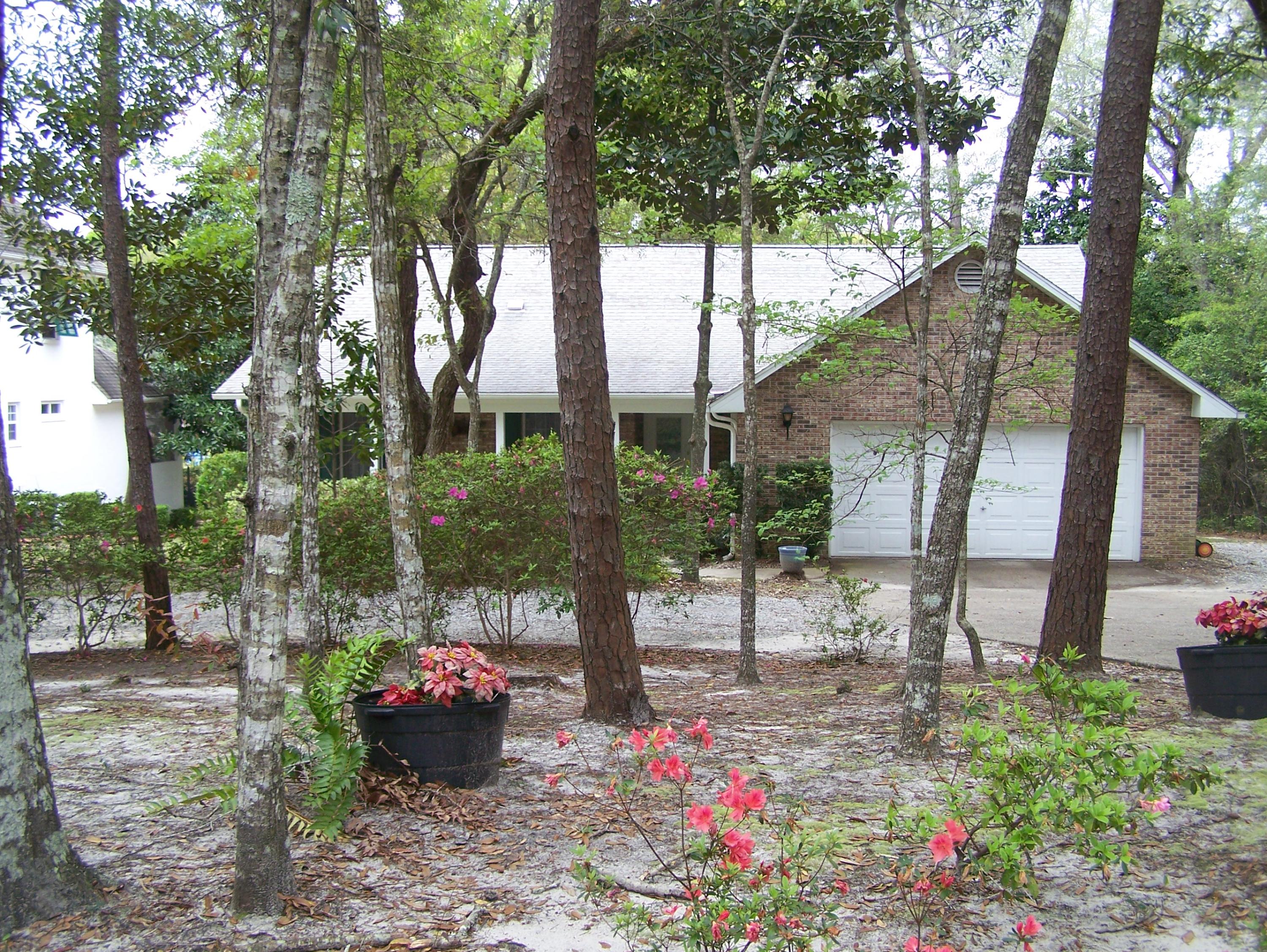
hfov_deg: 48.9
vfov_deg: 37.8
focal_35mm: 38
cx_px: 634
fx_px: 1392
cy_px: 476
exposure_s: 1/160
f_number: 2.8
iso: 80
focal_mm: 6.3
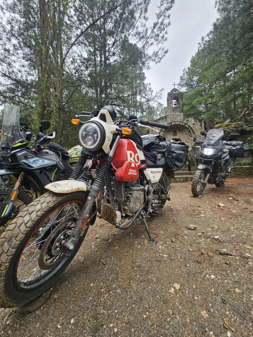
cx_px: 126
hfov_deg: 89.9
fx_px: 127
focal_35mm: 13
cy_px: 168
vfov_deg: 106.2
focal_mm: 2.2
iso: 50
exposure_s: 1/293
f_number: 2.2
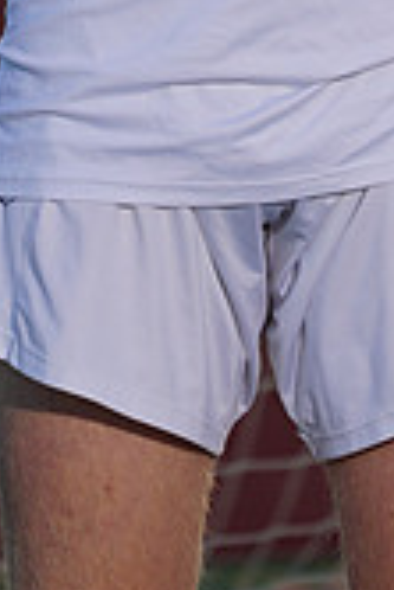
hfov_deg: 1.0
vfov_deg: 1.5
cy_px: -405
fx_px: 22868
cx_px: 147
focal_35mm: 1396
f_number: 8
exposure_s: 1/200
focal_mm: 400
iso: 100
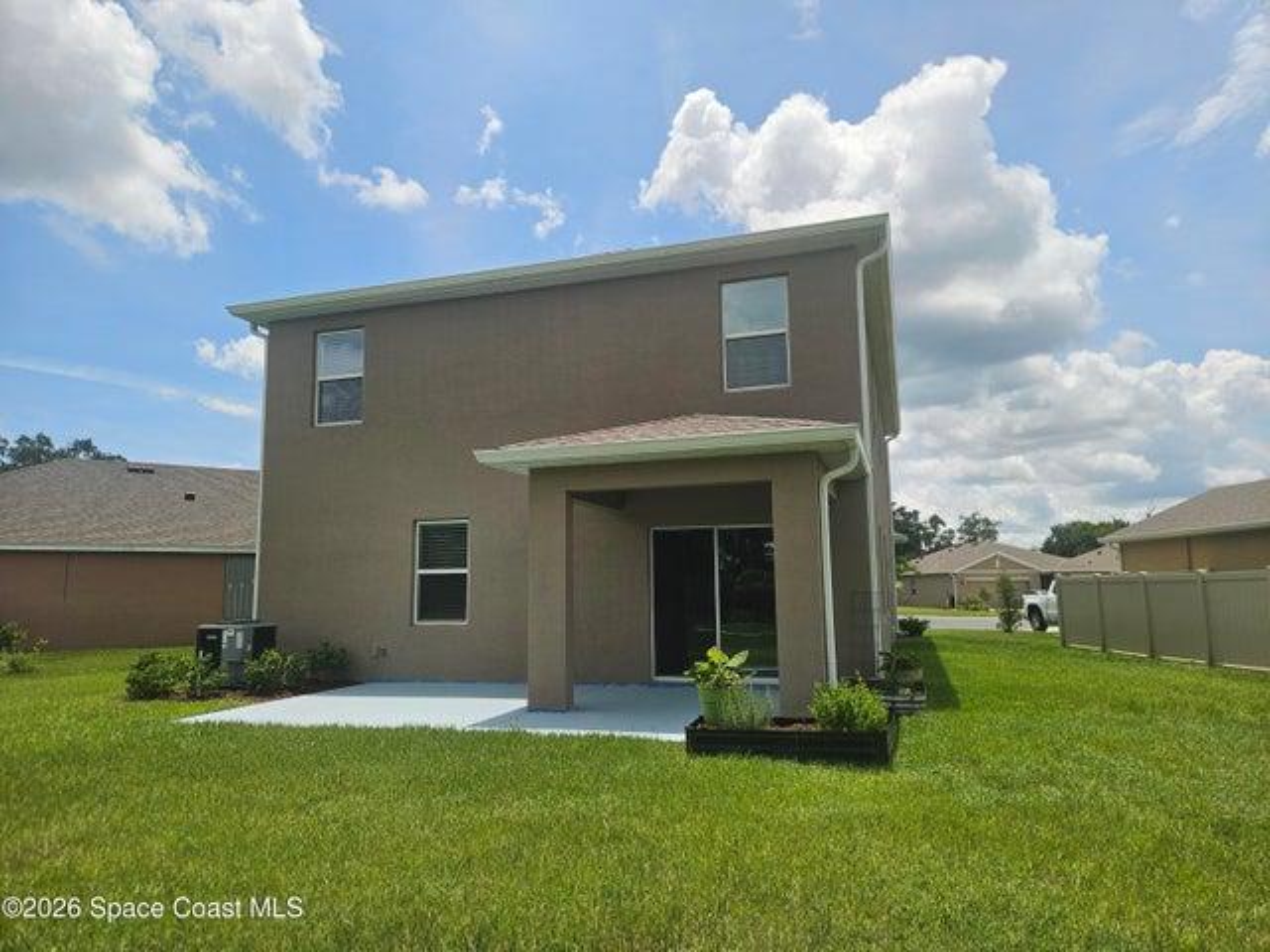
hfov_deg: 73.9
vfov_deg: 58.9
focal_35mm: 23
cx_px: 635
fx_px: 844
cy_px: 476
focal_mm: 5.4
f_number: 1.8
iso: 25
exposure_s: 1/3059
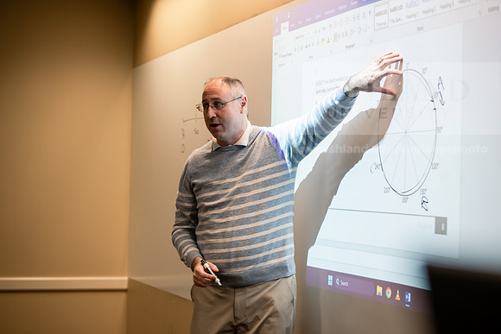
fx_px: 974
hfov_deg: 28.8
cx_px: 250
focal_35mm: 70
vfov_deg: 19.5
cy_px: 167
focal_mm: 70
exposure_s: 1/160
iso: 640
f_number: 3.5
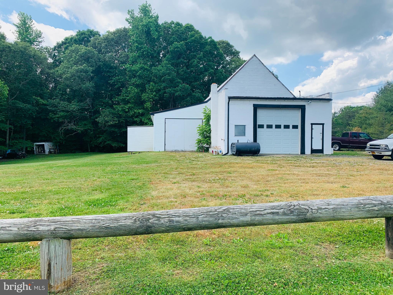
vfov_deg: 53.1
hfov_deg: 67.3
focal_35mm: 26
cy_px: 148
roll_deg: -0.1
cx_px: 196
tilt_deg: -0.1
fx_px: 295
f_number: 1.8
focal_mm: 4.25
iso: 25
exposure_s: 1/894
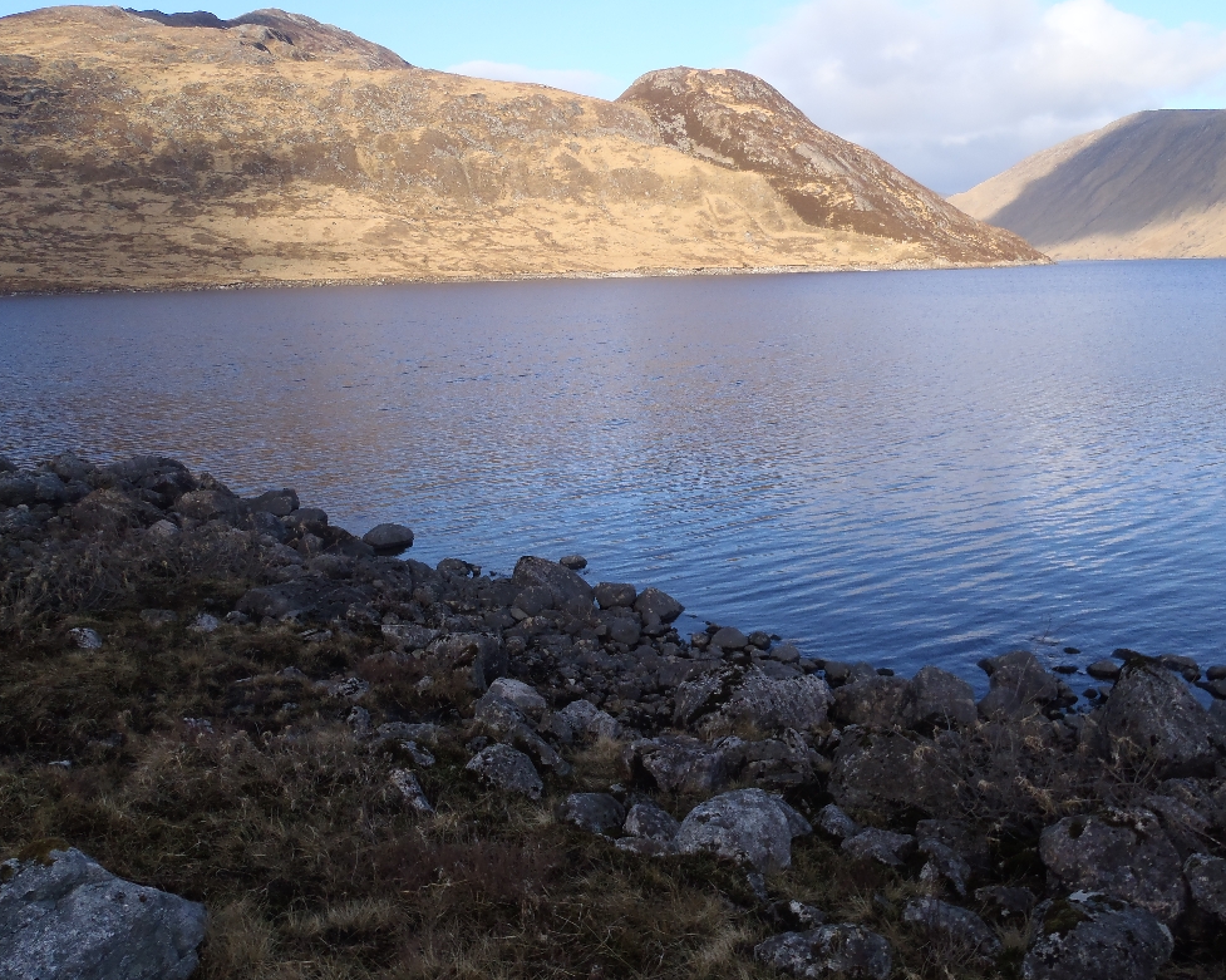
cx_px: 671
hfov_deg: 58.7
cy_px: 488
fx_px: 1088
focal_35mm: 30
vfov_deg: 48.5
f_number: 4.5
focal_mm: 5
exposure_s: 1/250
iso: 80
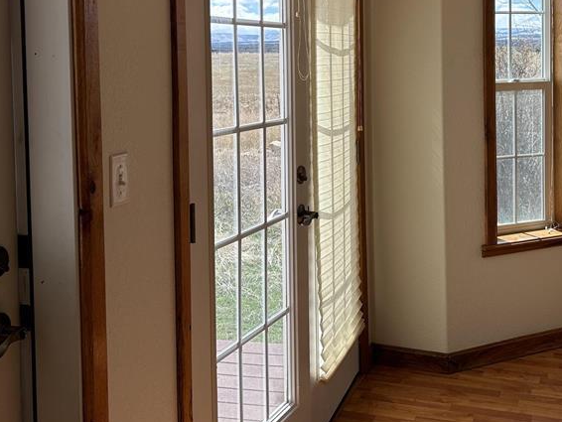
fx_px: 763
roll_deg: +1.5
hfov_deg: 40.3
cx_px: 329
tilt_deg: -2.0
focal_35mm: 47
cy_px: 101
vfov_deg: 30.3
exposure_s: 1/1135
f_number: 1.5
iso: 50
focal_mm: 5.7
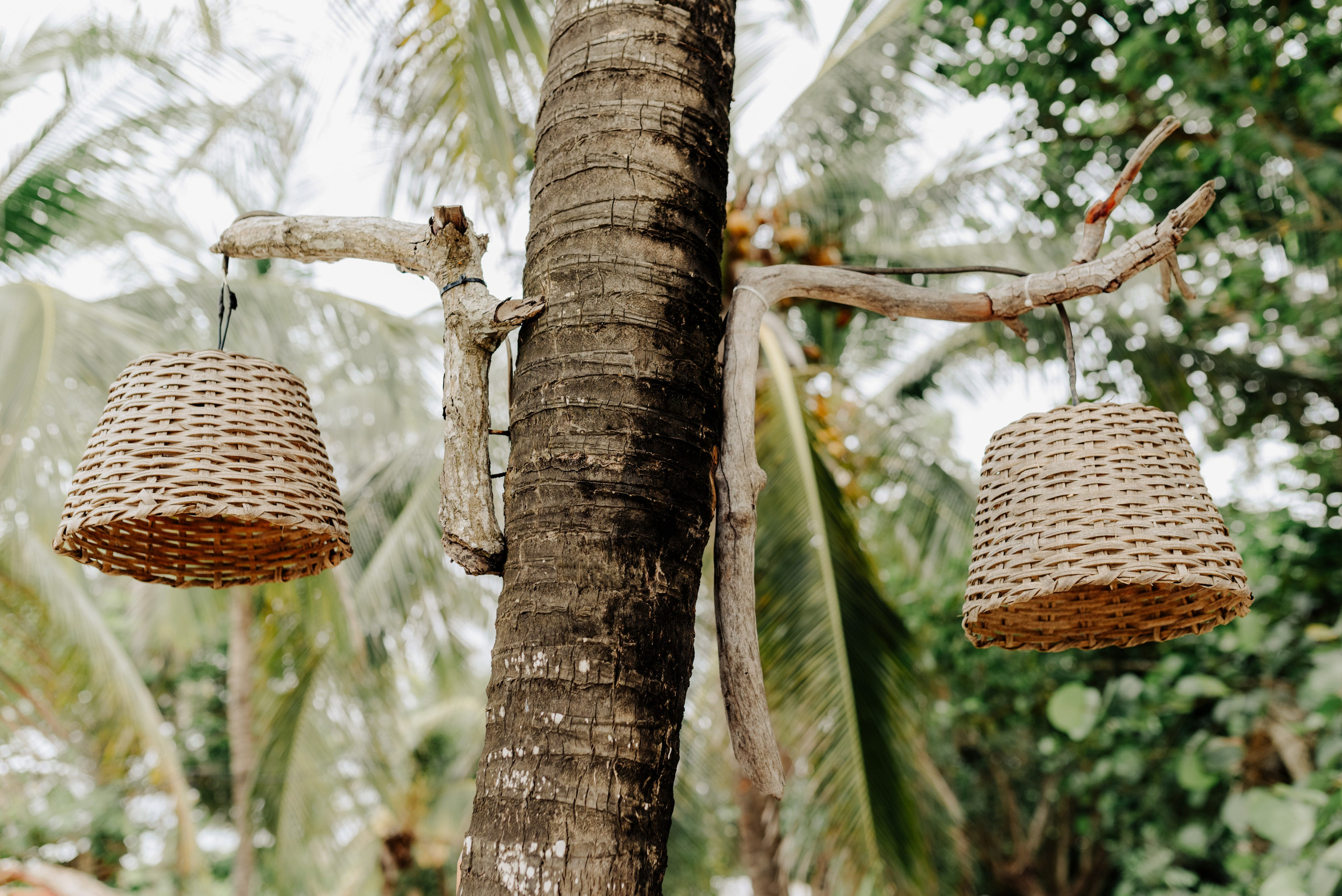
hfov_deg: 54.4
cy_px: 448
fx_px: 1305
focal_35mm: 35
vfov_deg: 37.9
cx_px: 671
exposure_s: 1/400
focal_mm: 35
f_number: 2.5
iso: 160
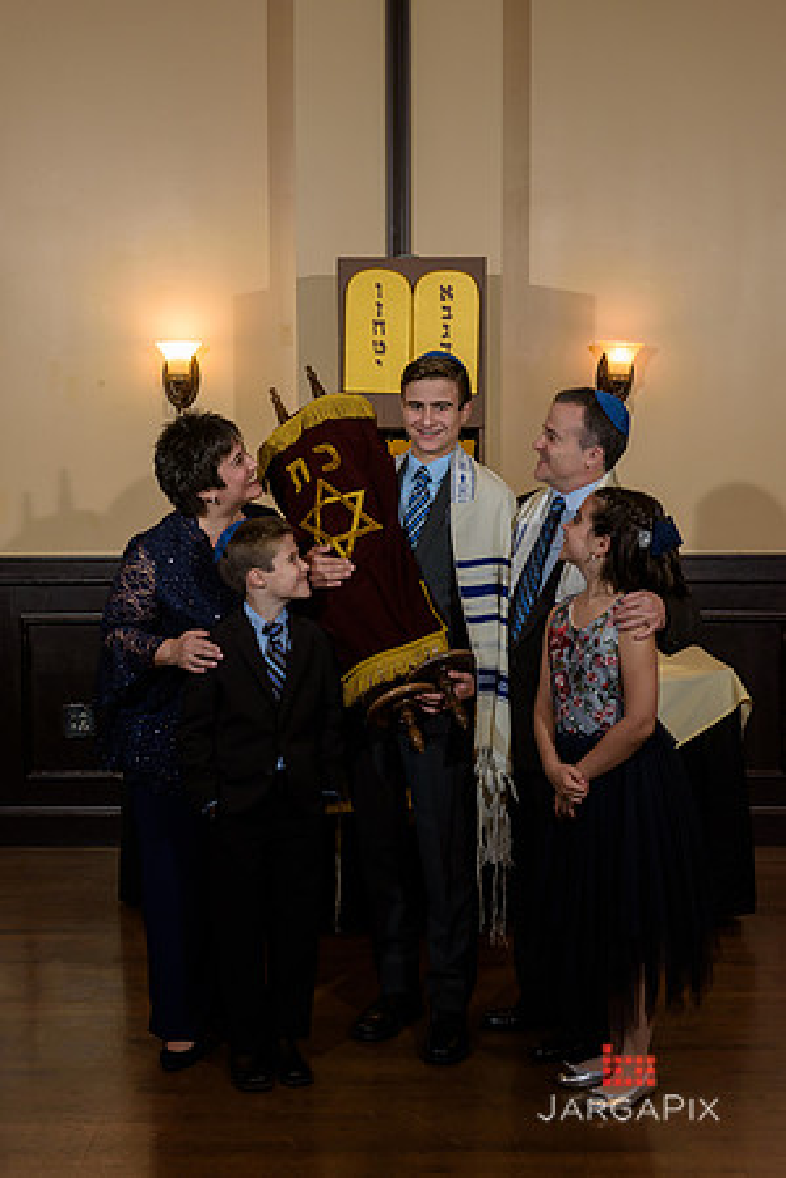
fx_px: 1899
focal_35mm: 58
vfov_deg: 34.5
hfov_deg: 23.4
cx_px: 393
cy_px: 589
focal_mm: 58
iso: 800
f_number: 5
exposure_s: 1/125
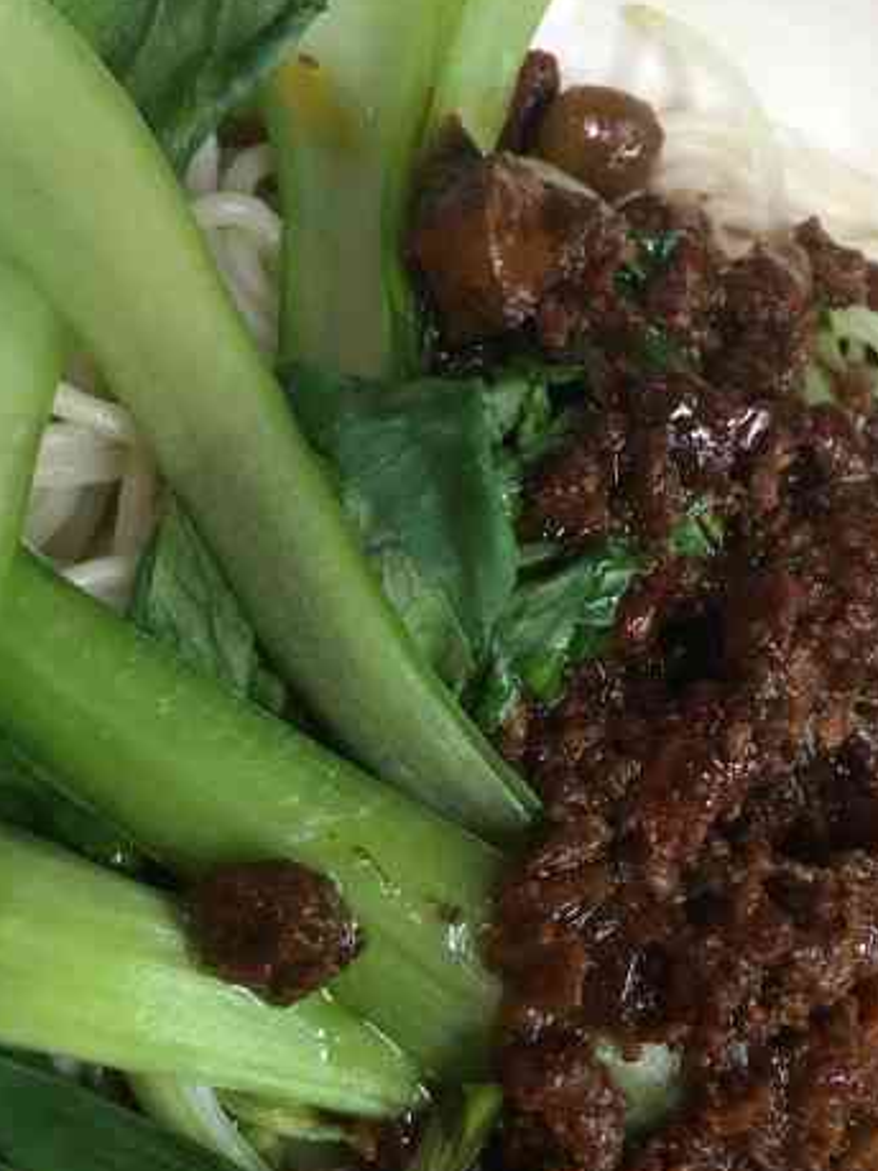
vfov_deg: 32.6
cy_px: 726
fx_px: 1996
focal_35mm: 59
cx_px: 457
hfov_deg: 24.8
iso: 40
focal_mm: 4.15
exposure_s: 1/17
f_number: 2.2
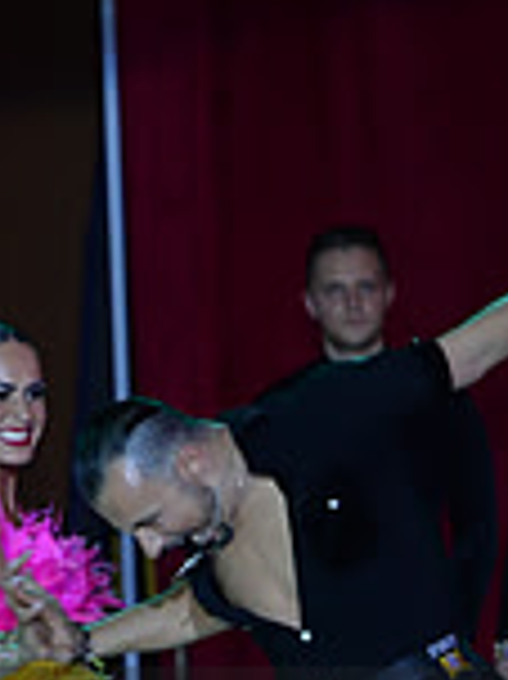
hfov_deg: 2.2
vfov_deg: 3.0
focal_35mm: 664
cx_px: 164
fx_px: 13011
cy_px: 820
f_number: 4
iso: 2000
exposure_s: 1/250
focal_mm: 180
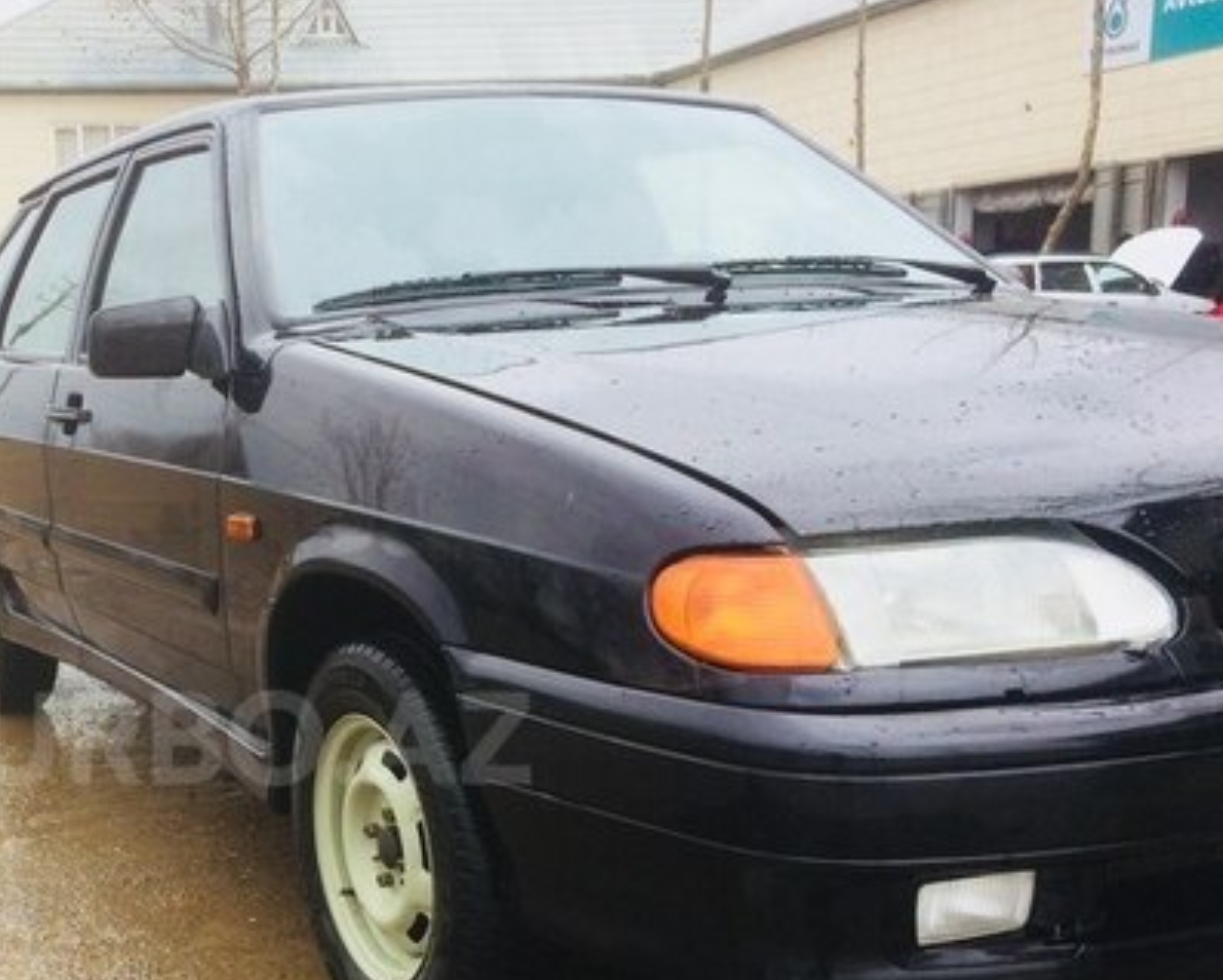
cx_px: 216
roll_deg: +0.0
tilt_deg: -12.4
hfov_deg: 37.8
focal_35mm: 47
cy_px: 738
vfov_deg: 31.5
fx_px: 1702
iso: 32
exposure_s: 1/366
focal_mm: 4.15
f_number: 2.2
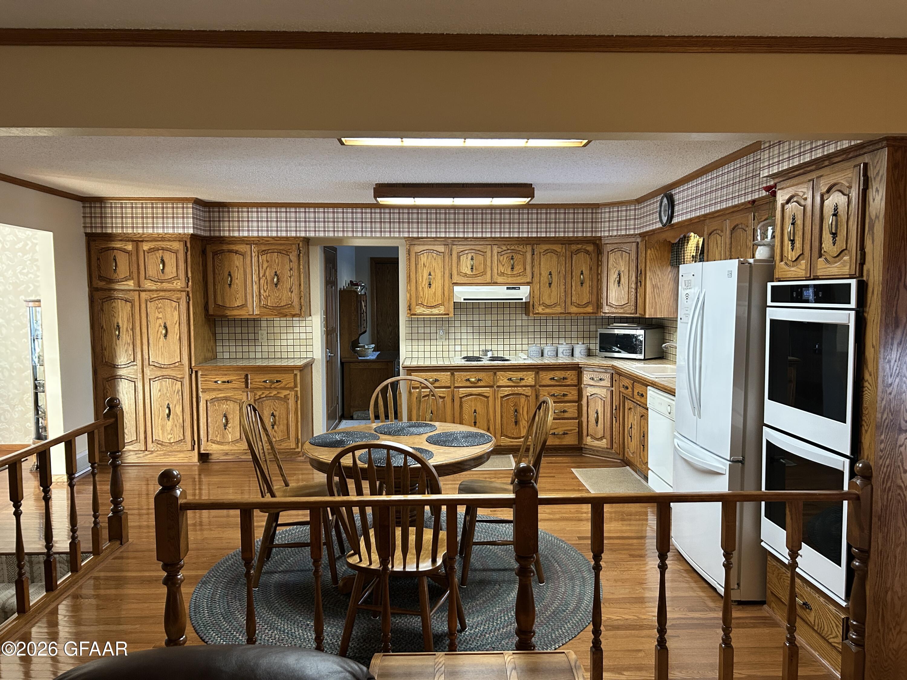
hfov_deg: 67.3
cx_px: 454
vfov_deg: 53.1
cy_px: 340
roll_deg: +0.2
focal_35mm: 26
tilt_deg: -4.5
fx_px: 681
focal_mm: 5.7
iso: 250
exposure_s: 1/60
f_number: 1.5
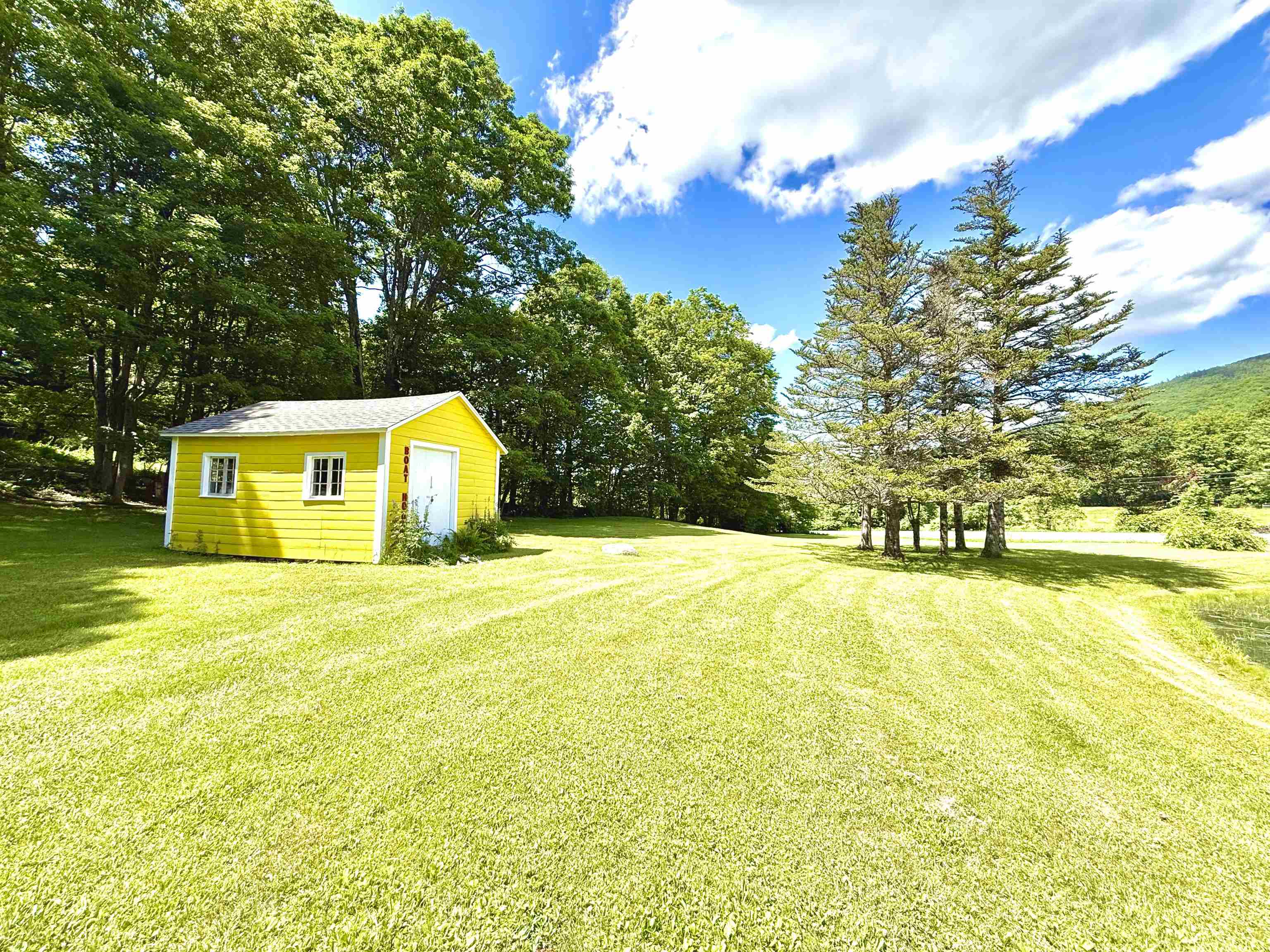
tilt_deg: +3.4
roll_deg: -0.9
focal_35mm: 14
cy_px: 476
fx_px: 514
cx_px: 635
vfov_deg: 85.7
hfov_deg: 102.1
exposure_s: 1/876
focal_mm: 2.22
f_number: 2.2
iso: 50
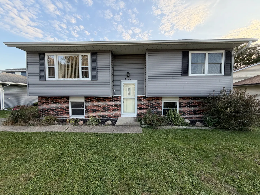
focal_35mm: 14
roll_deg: +0.1
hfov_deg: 102.1
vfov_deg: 85.7
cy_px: 98
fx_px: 105
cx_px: 130
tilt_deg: -2.3
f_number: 2.2
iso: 64
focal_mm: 2.22
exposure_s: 1/176
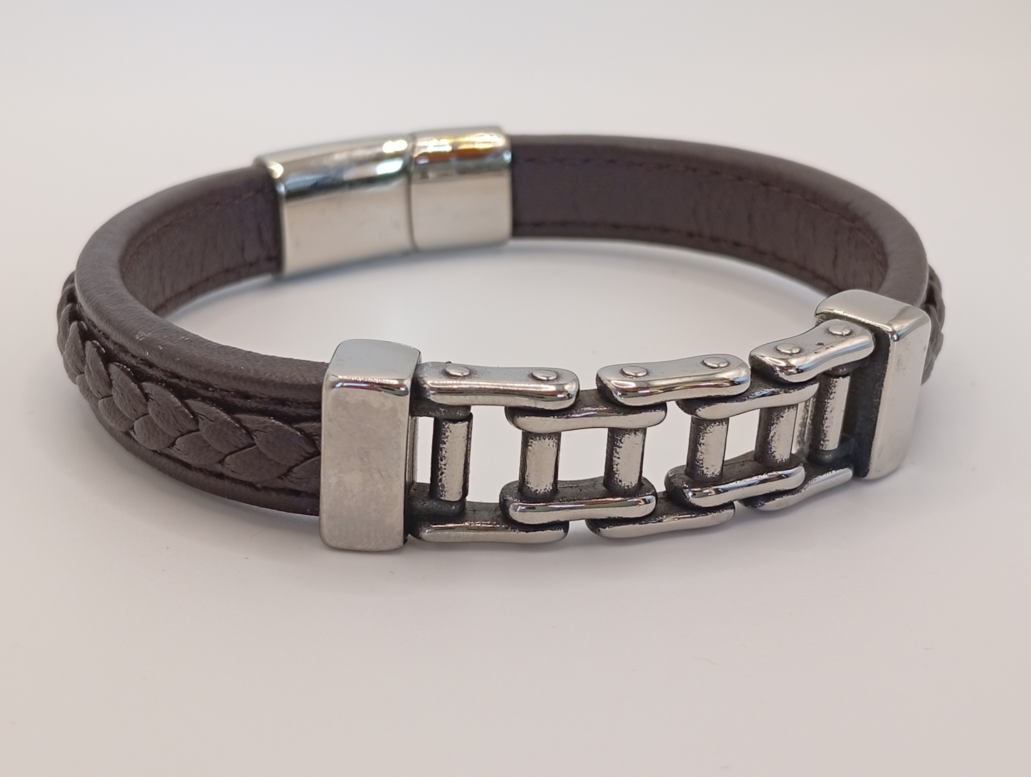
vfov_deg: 29.2
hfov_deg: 38.1
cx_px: 516
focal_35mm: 50
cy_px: 388
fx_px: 1491
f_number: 1.8
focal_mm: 3.98
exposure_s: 1/225
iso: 50
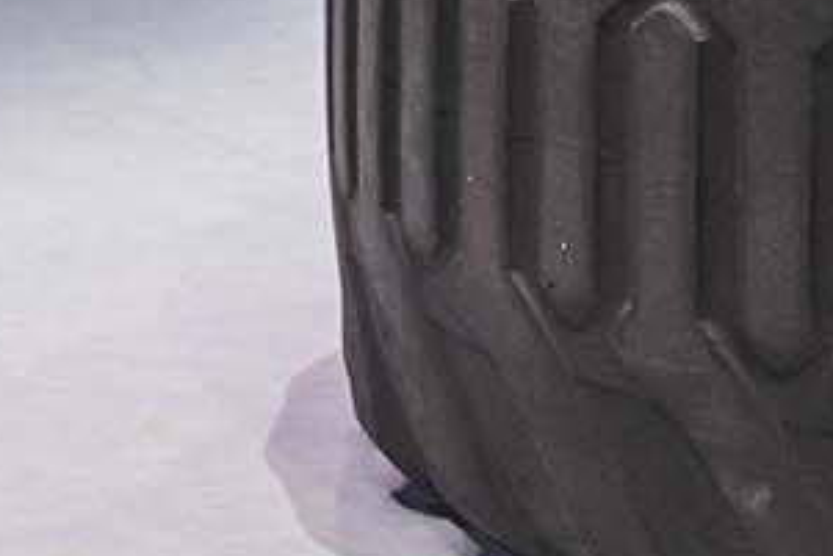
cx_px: -130
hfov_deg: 9.9
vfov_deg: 6.2
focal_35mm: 204
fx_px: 4722
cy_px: -1151
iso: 1600
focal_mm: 32
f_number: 2.8
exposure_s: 1/800
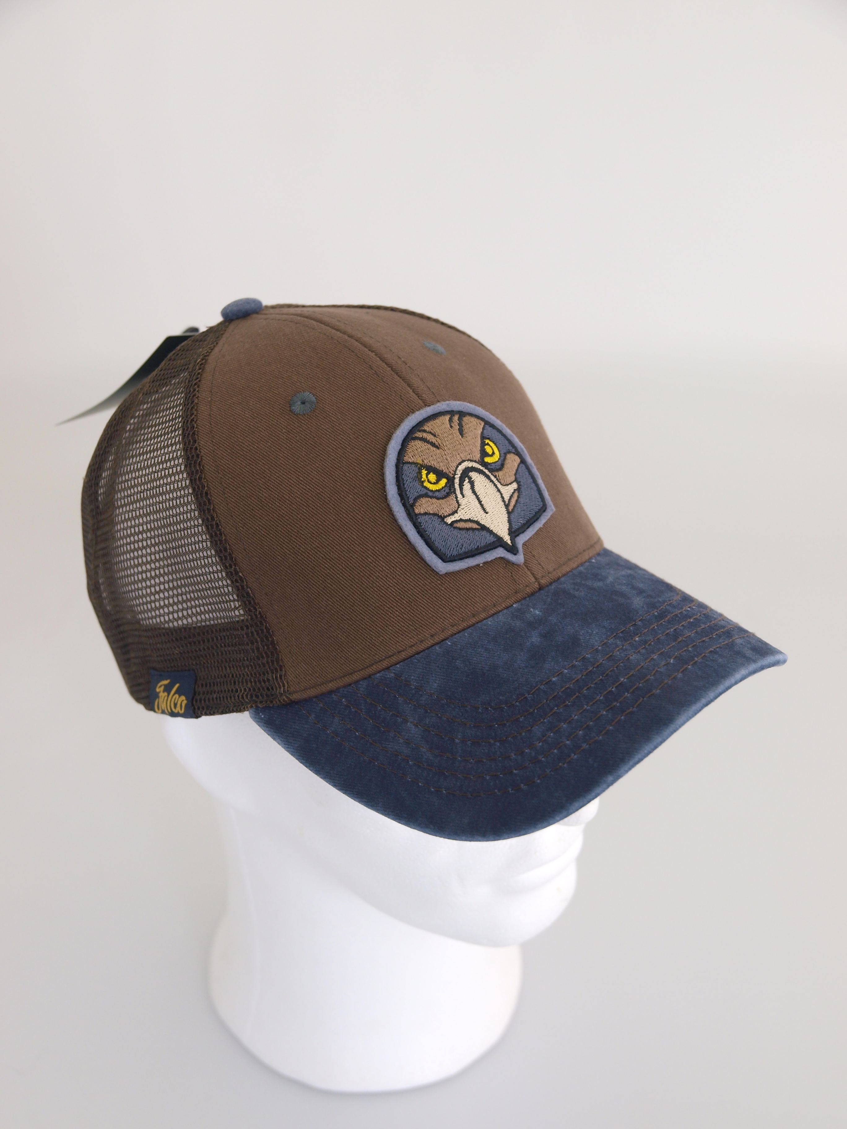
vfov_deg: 39.7
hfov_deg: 30.3
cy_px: 564
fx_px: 1566
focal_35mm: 48
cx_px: 424
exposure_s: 1/200
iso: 400
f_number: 3.4
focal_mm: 24
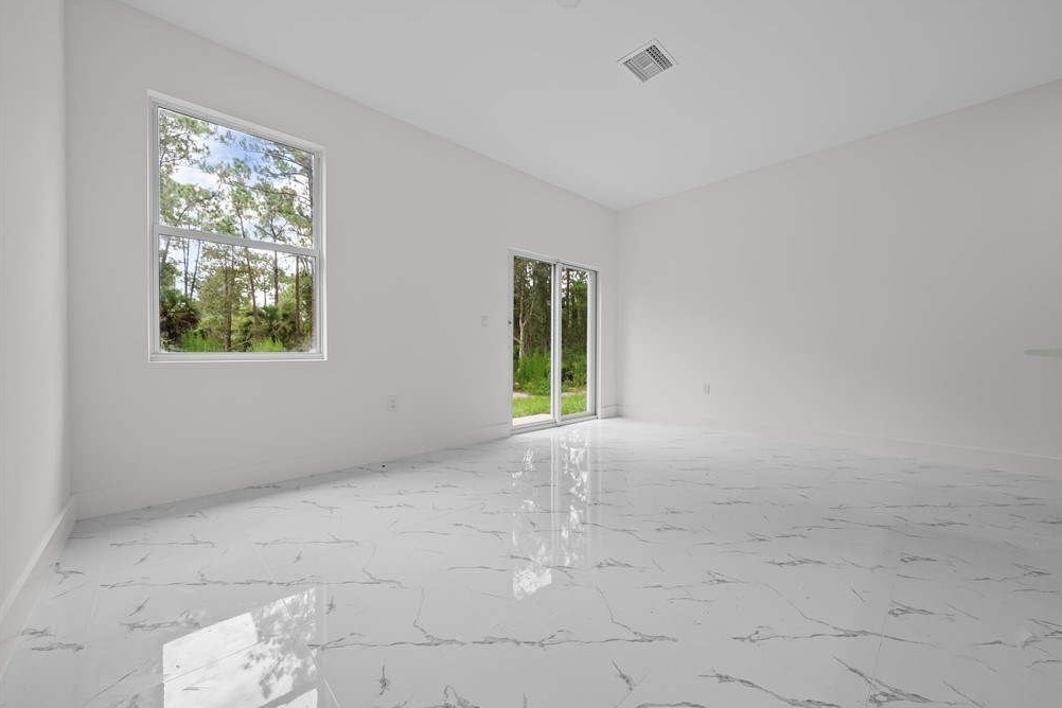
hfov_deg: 108.1
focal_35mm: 13
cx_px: 573
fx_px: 383
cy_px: 355
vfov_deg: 85.4
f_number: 9
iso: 200
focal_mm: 12
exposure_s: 1/8
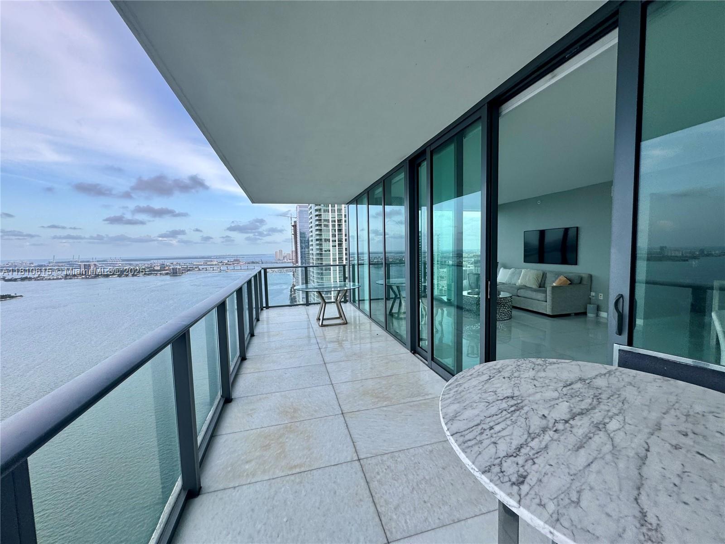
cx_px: 362
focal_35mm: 14
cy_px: 272
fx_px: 293
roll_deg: +1.7
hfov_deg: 102.1
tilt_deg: -1.4
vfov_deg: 85.7
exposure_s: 1/334
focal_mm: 2.22
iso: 40
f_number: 2.2
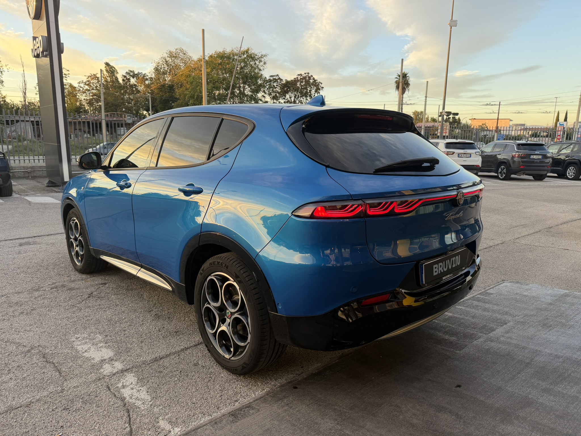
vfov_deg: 56.8
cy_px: 218
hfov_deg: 71.6
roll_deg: -1.7
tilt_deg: -11.5
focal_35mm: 24
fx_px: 403
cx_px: 290
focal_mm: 6.76
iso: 80
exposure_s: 1/176
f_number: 1.78
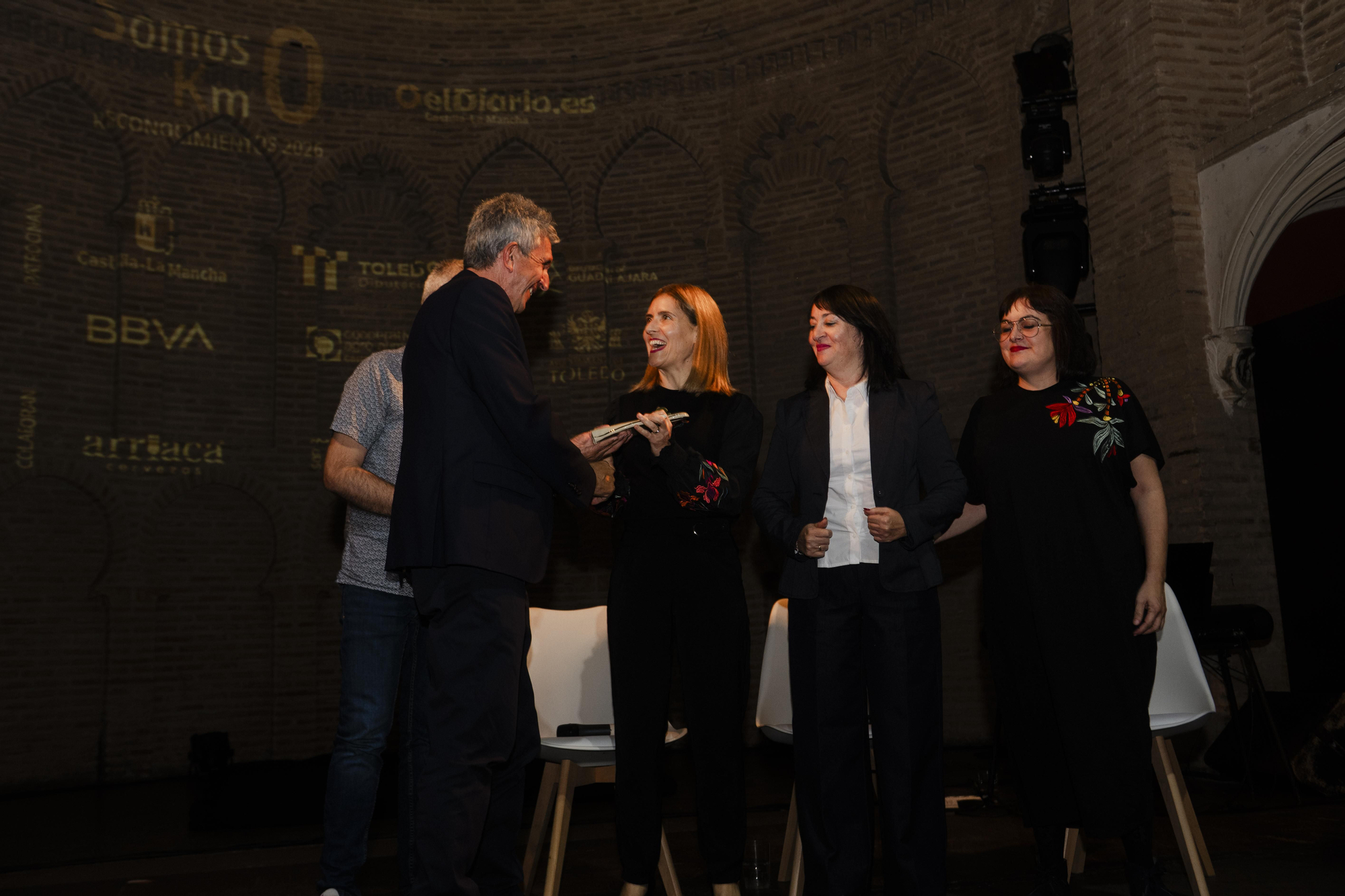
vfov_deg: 36.6
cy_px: 422
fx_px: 1357
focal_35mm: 36
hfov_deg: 52.7
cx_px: 674
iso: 800
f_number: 4.5
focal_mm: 34
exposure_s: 1/200
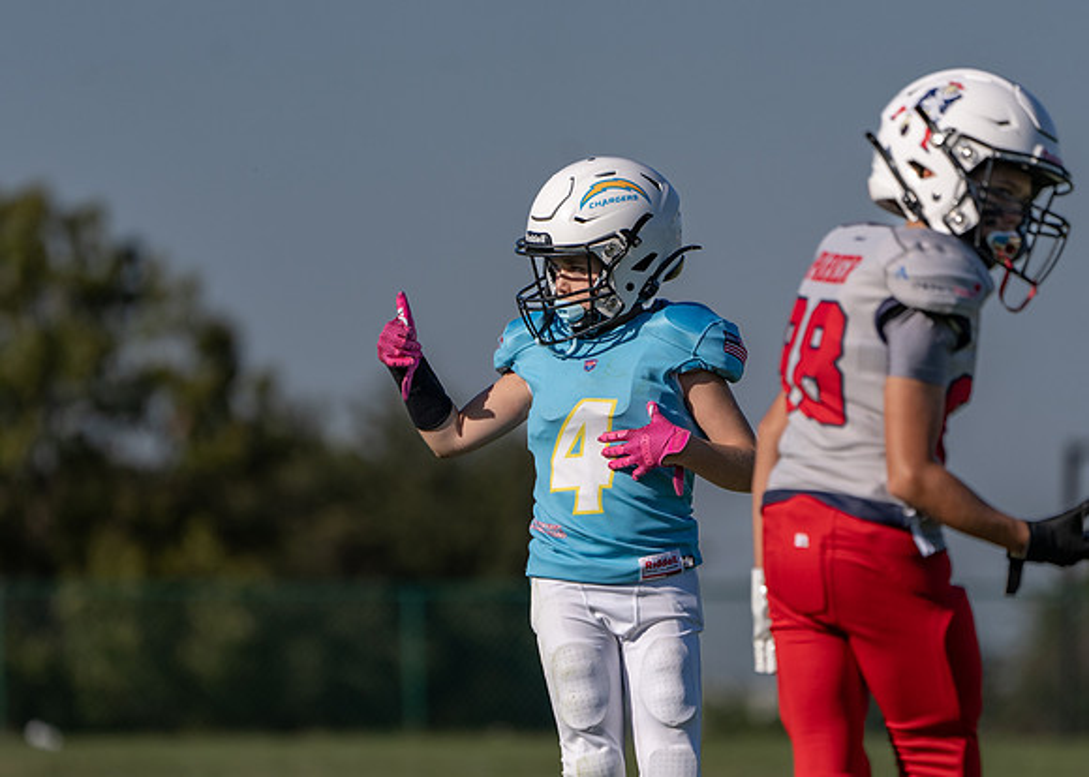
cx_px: 553
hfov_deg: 3.8
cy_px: 488
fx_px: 16517
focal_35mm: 534
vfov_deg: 2.7
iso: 250
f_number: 5.6
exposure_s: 1/2500
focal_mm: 391
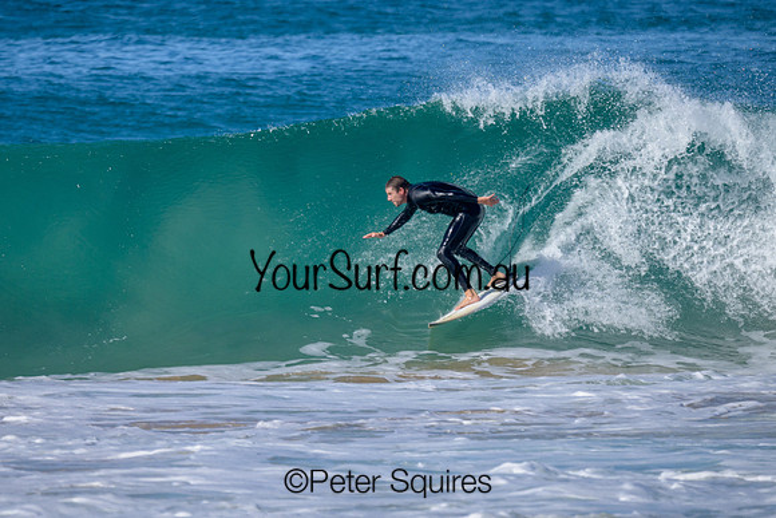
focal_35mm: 1099
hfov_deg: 1.9
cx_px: 327
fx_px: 23694
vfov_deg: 1.3
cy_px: 250
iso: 320
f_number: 6.3
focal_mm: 800
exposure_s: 1/2000
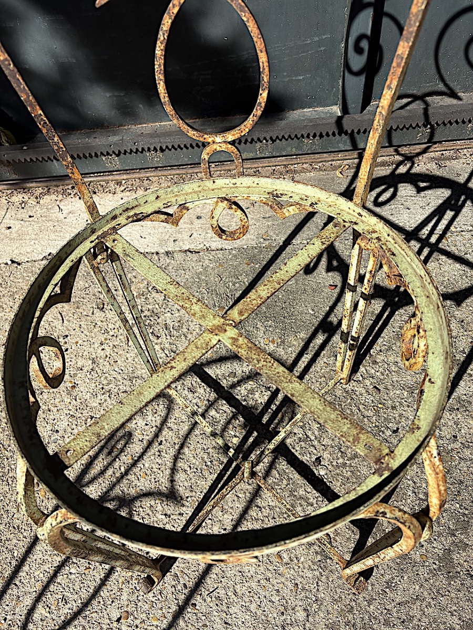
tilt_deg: -53.5
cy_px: 315
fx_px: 474
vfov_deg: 67.3
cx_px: 236
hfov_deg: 53.1
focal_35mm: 26
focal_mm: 5.96
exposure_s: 1/2985
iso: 50
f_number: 1.6
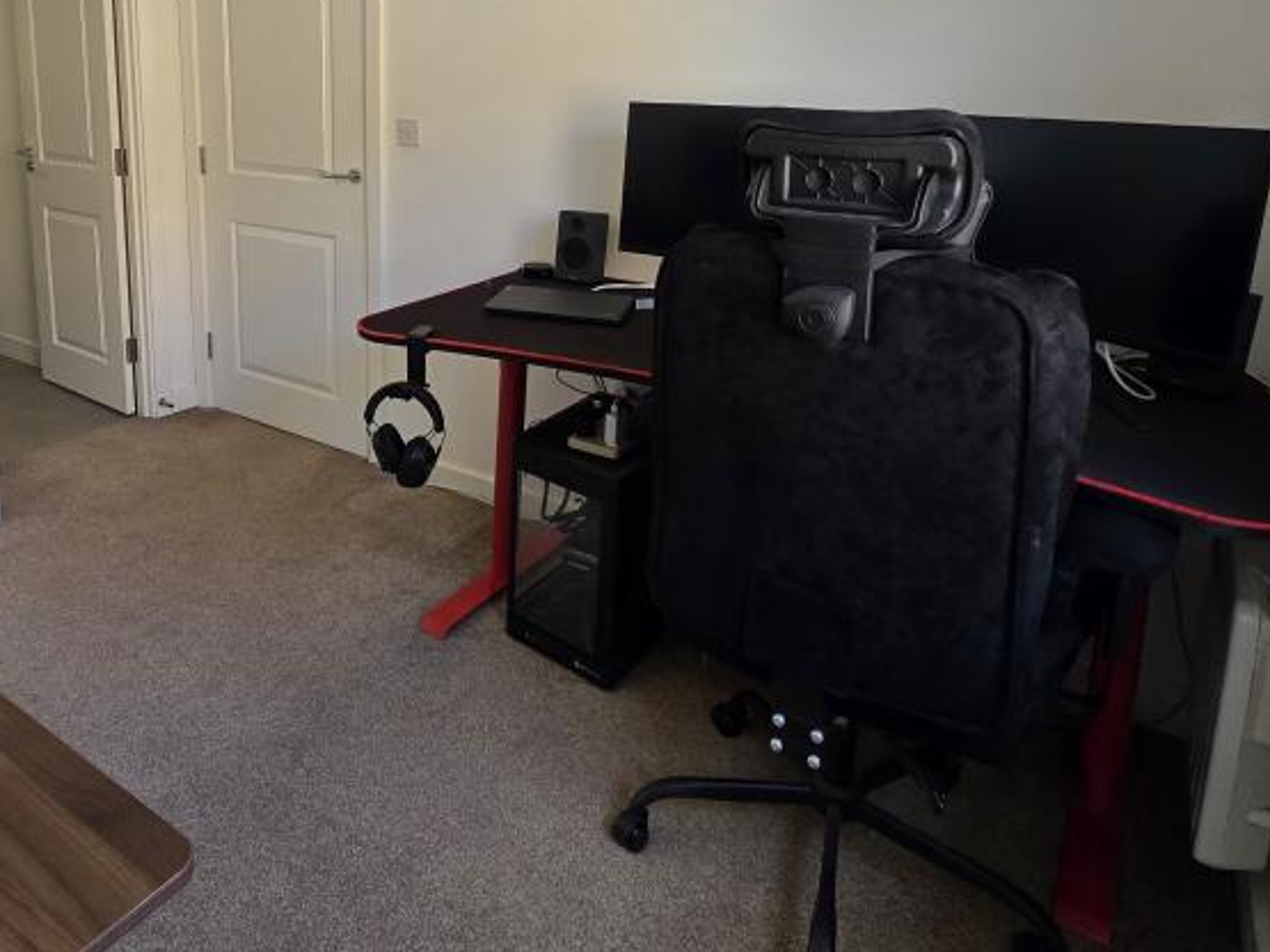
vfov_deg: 54.6
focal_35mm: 24
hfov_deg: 70.2
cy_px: 259
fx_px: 880
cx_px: 458
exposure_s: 1/359
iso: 250
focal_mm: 2.2
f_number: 1.9
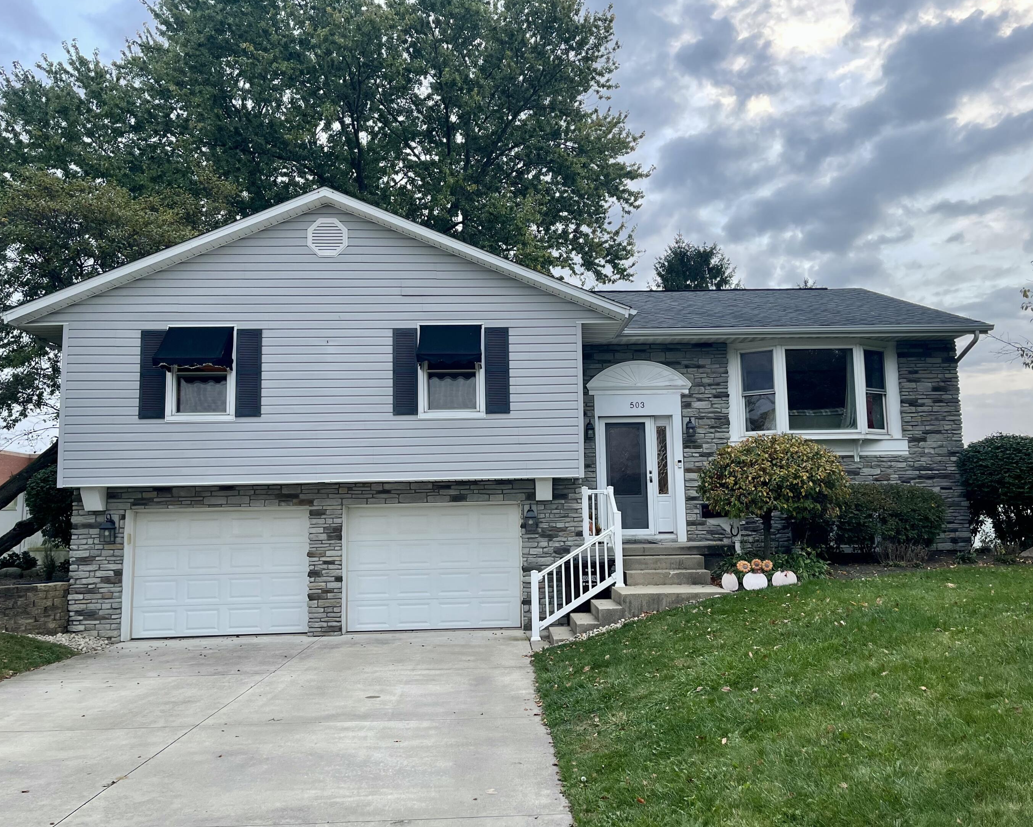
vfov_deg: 53.2
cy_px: 426
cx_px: 541
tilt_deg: +6.0
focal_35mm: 27
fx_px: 825
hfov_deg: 64.0
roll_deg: +0.8
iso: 80
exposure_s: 1/121
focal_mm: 5.1
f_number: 1.6
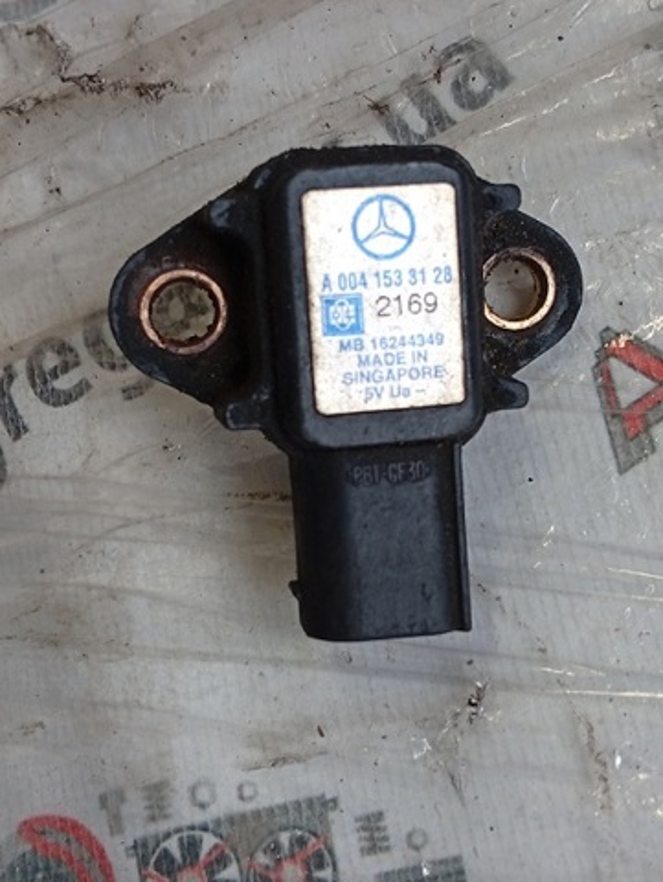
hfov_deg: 28.1
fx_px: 1326
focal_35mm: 52
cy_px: 441
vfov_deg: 36.8
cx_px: 332
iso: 74
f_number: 1.8
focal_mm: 3.96
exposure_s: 1/50
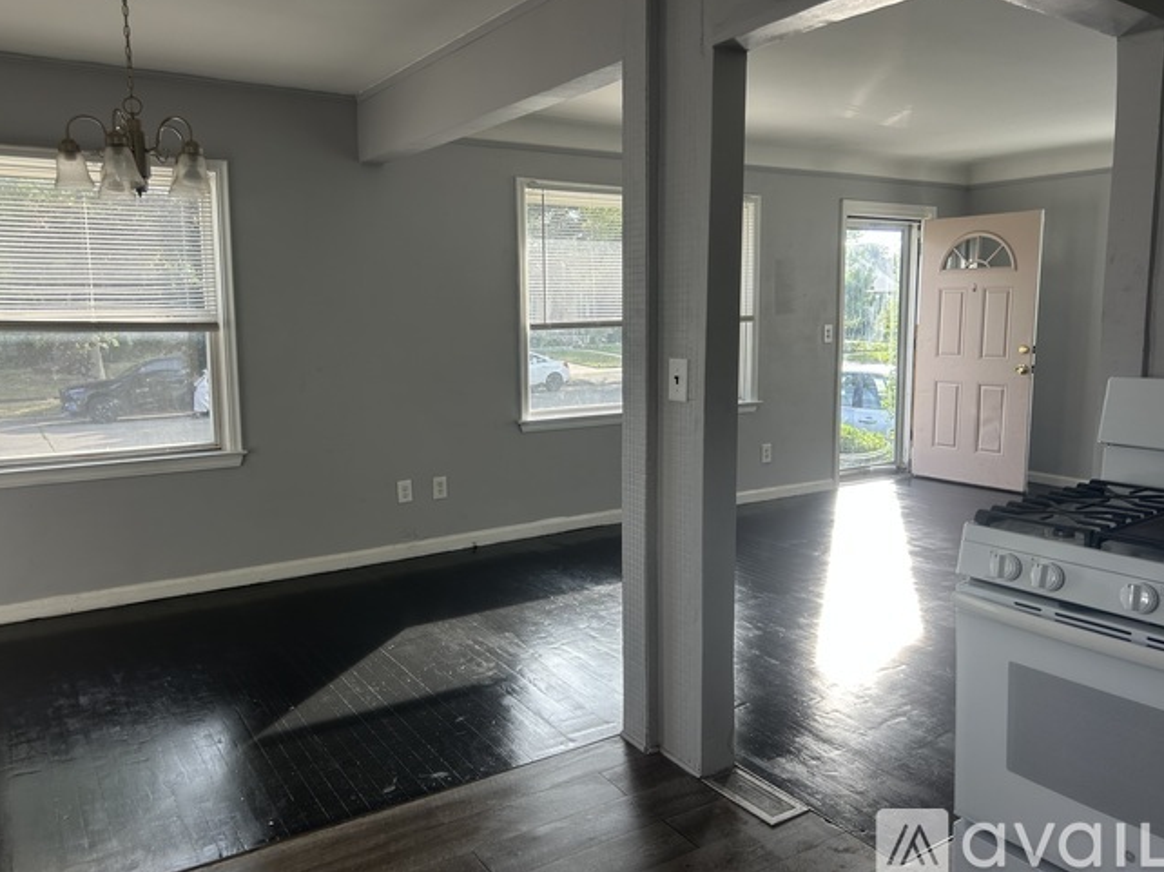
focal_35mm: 27
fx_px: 908
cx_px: 565
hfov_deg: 65.3
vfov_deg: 51.3
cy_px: 428
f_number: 1.5
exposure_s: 1/198
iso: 40
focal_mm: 5.7
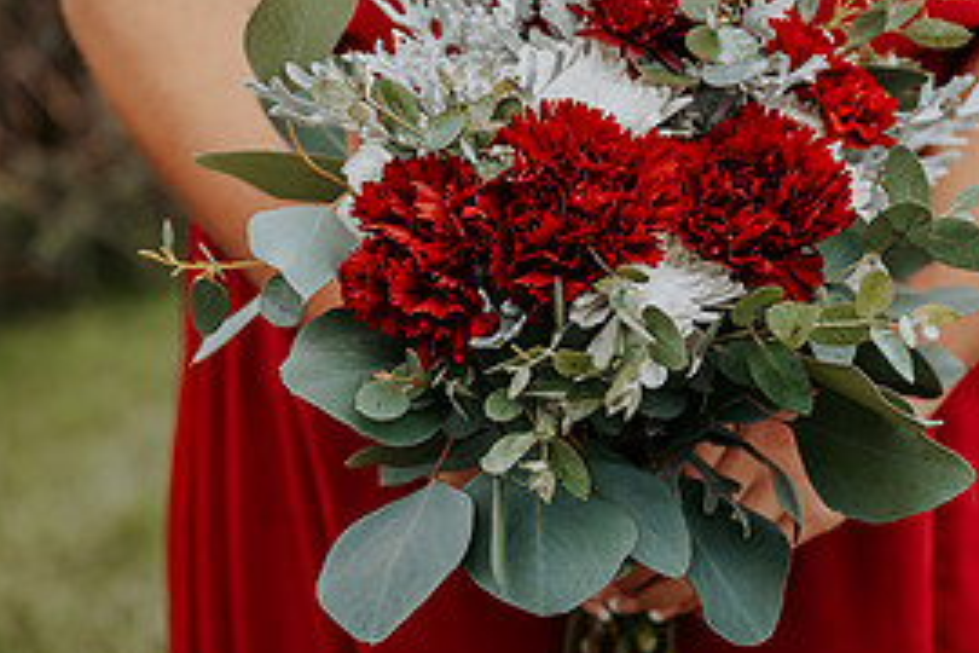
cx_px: 551
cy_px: 247
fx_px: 2393
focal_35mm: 88
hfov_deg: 23.1
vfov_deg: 15.5
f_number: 2.8
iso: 320
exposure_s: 1/1000
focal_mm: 41
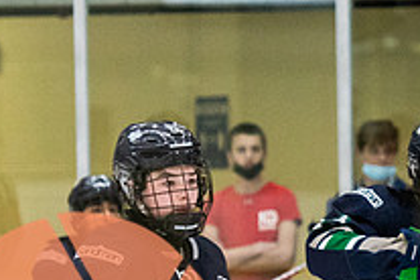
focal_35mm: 570
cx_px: 448
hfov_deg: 3.6
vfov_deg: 2.4
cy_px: 331
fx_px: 6649
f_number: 2.8
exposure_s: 1/640
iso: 2200
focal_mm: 120
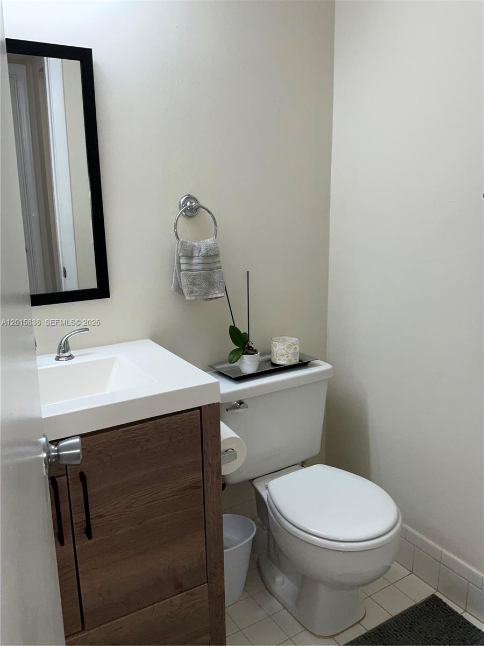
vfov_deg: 61.7
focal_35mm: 29
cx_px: 242
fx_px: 541
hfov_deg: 48.2
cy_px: 323
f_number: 1.8
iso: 40
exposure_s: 1/120
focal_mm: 3
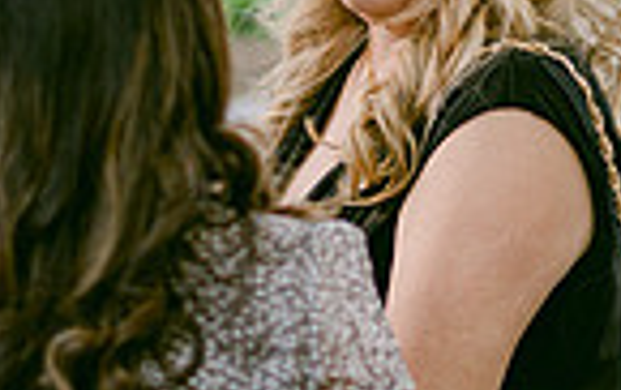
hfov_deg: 6.1
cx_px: 334
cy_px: -13
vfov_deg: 3.8
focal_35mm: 346
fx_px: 5863
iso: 640
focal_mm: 85
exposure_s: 1/100
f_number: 1.8
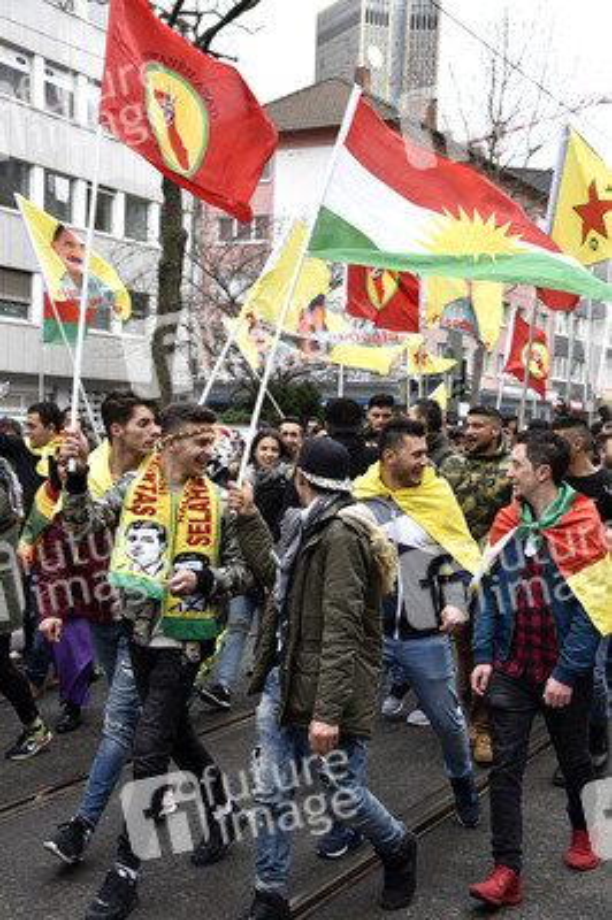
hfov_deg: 28.0
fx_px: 1226
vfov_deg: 41.1
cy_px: 460
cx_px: 306
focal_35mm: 48
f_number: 5.6
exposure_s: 1/125
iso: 400
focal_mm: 48
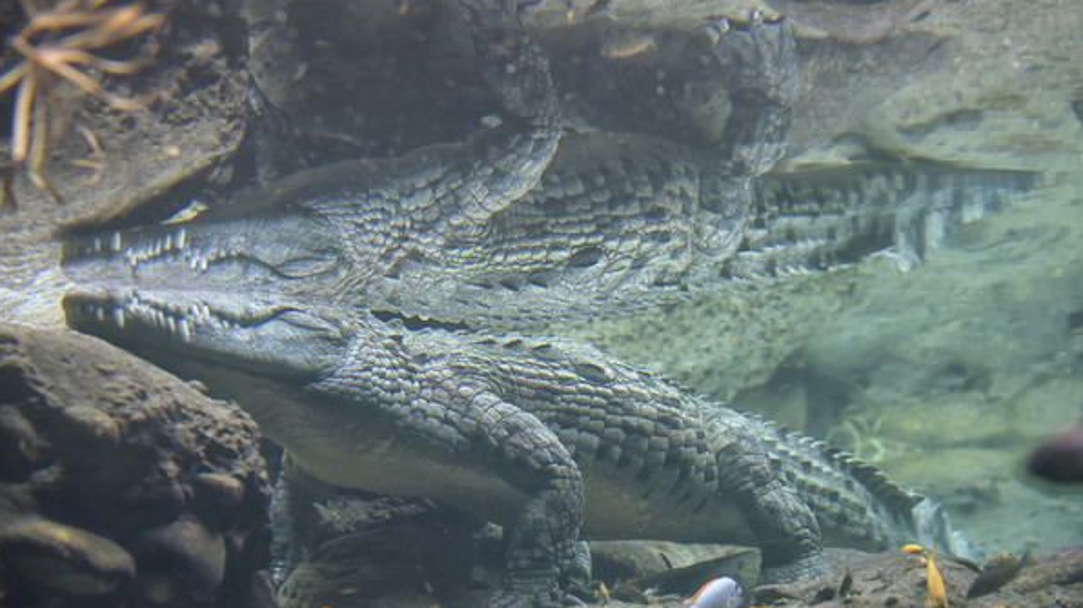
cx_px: 539
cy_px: 350
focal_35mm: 74
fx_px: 2124
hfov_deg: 28.6
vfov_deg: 16.3
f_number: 3.5
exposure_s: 1/60
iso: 400
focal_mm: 70
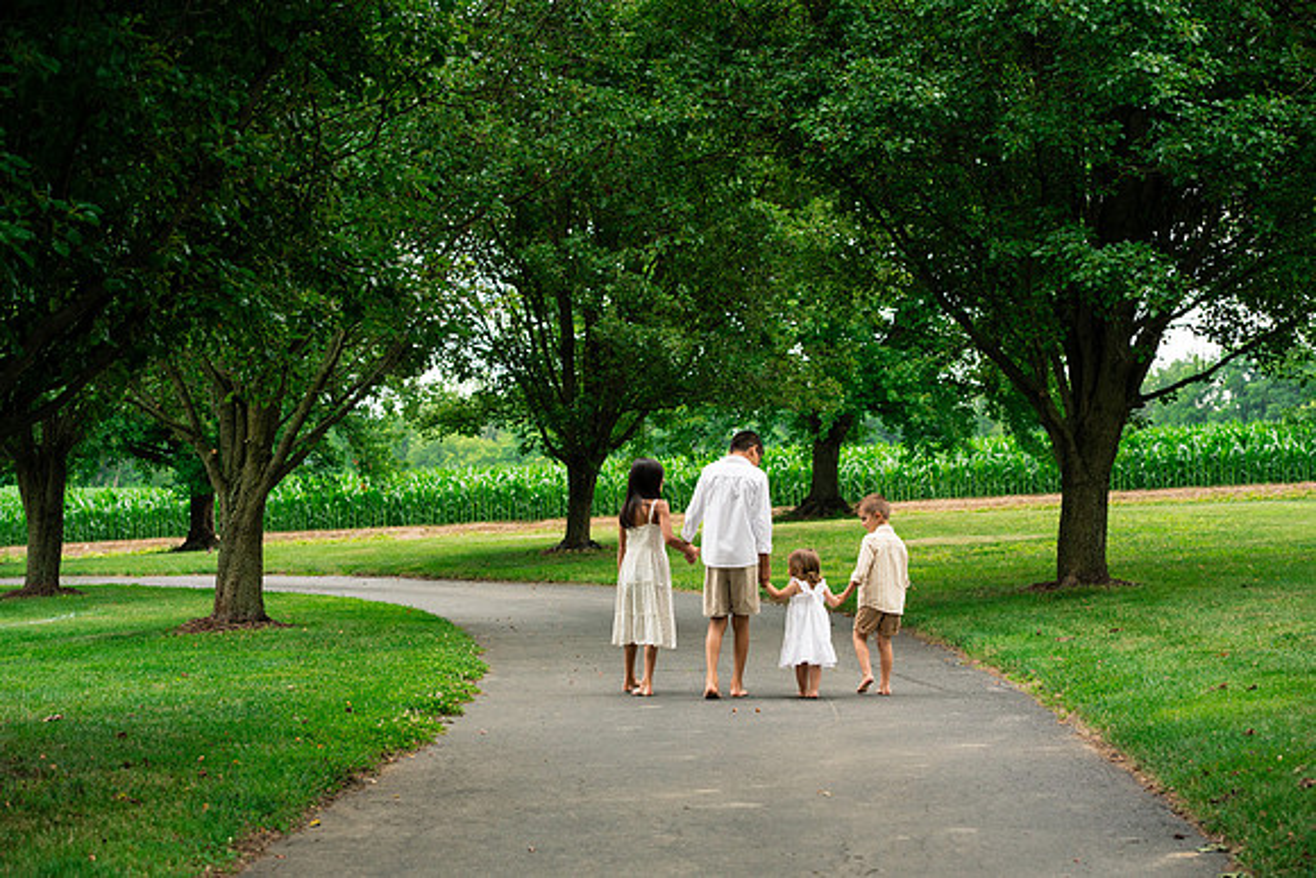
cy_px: 439
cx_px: 658
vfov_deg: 16.1
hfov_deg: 23.9
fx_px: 3108
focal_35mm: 85
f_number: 5
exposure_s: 1/320
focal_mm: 85
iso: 400
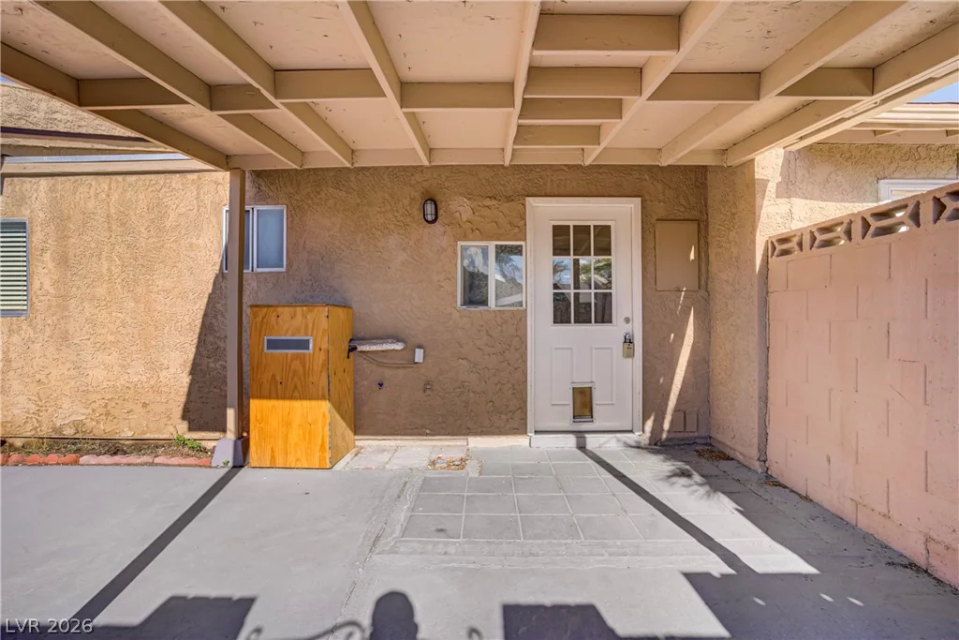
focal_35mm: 17
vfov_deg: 70.5
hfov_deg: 93.3
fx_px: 453
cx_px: 480
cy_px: 320
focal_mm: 17
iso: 400
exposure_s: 1/640
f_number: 8
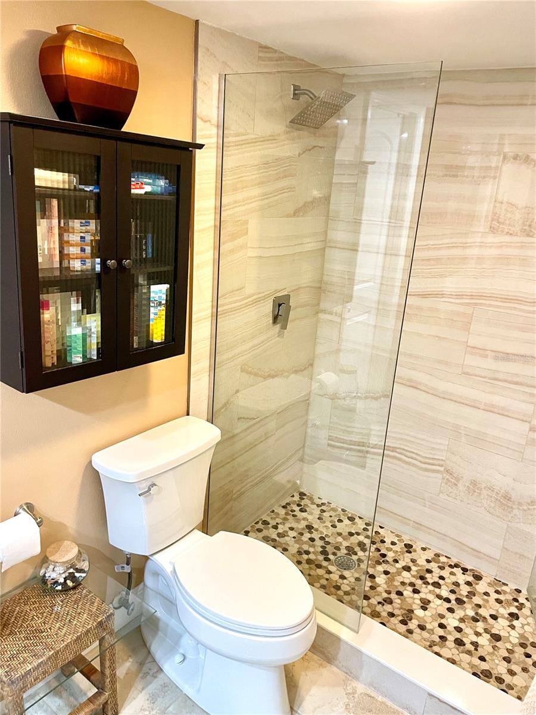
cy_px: 358
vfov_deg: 67.3
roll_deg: -3.7
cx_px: 268
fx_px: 537
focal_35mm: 26
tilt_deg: -18.3
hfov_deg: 53.1
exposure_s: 1/60
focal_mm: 4.2
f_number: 1.6
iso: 250
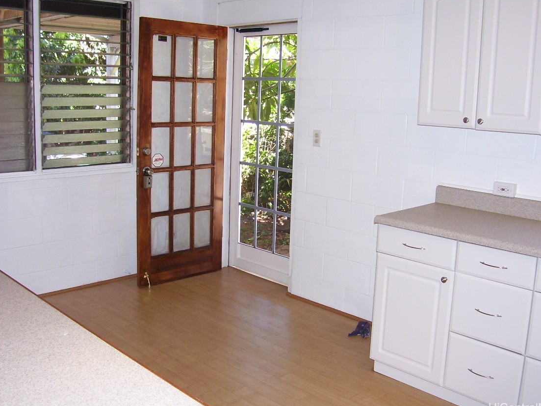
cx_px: 267
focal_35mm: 37
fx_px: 578
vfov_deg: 38.6
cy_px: 191
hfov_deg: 50.1
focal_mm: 5.6
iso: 125
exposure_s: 1/60
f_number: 2.7
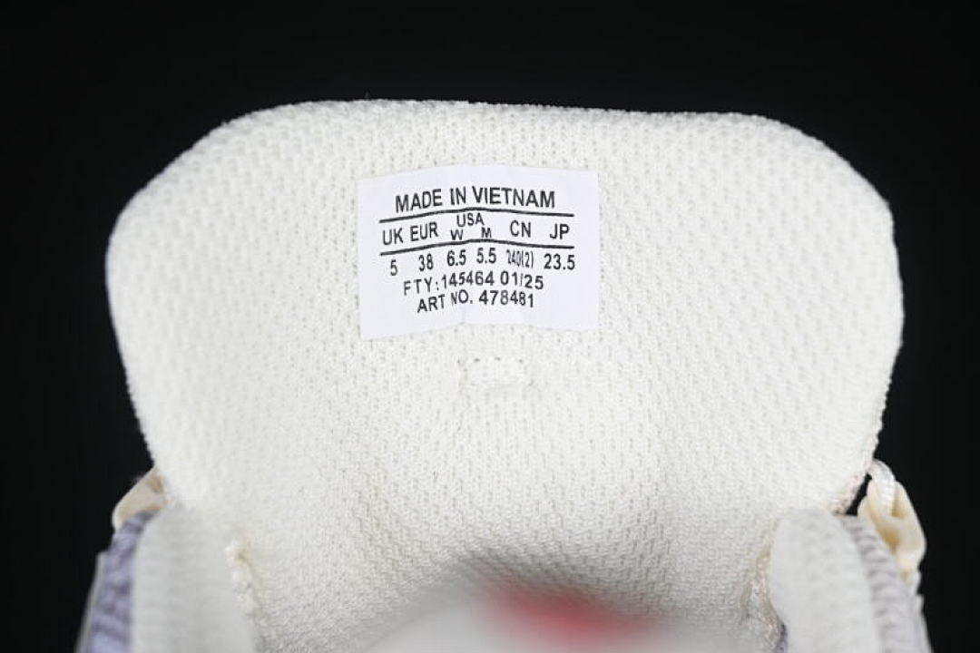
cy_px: 326
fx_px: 2042
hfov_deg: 27.0
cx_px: 490
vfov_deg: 18.2
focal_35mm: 75
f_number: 7.1
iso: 160
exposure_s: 1/80
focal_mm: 50
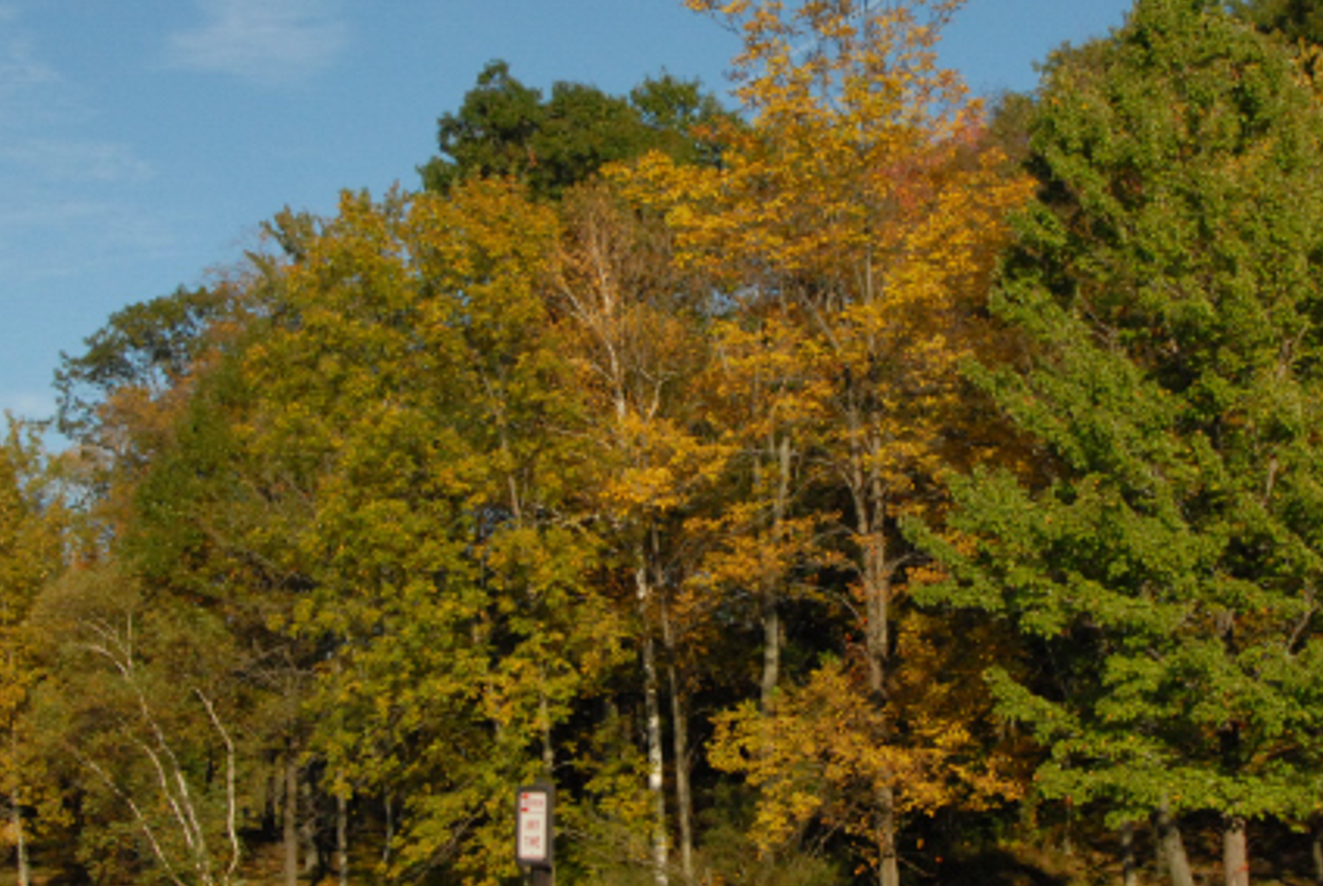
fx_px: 2502
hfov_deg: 29.6
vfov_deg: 20.1
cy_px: 449
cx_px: 777
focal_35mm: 68
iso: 800
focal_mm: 24
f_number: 14
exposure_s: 1/750
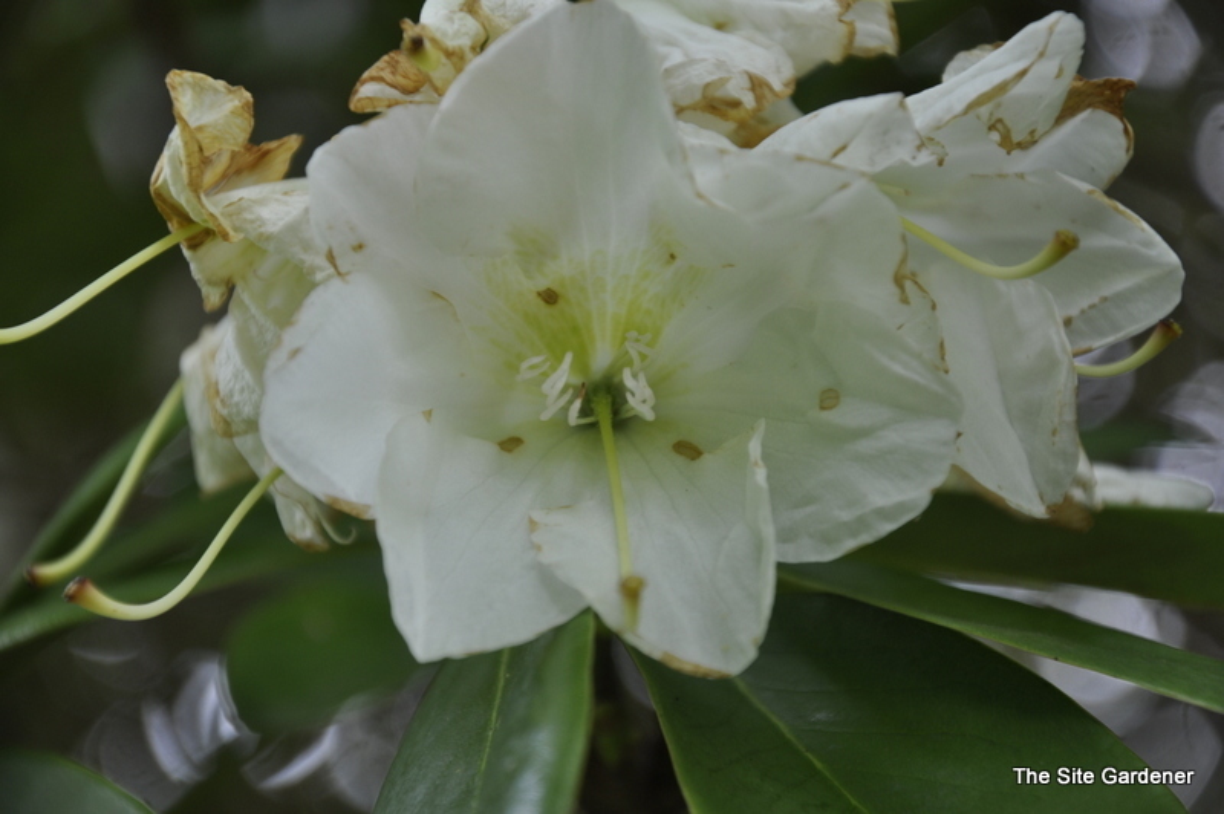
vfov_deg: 8.7
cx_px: 612
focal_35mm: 158
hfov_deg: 13.1
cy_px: 407
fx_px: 5350
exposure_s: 1/125
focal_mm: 105
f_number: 5.6
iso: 220
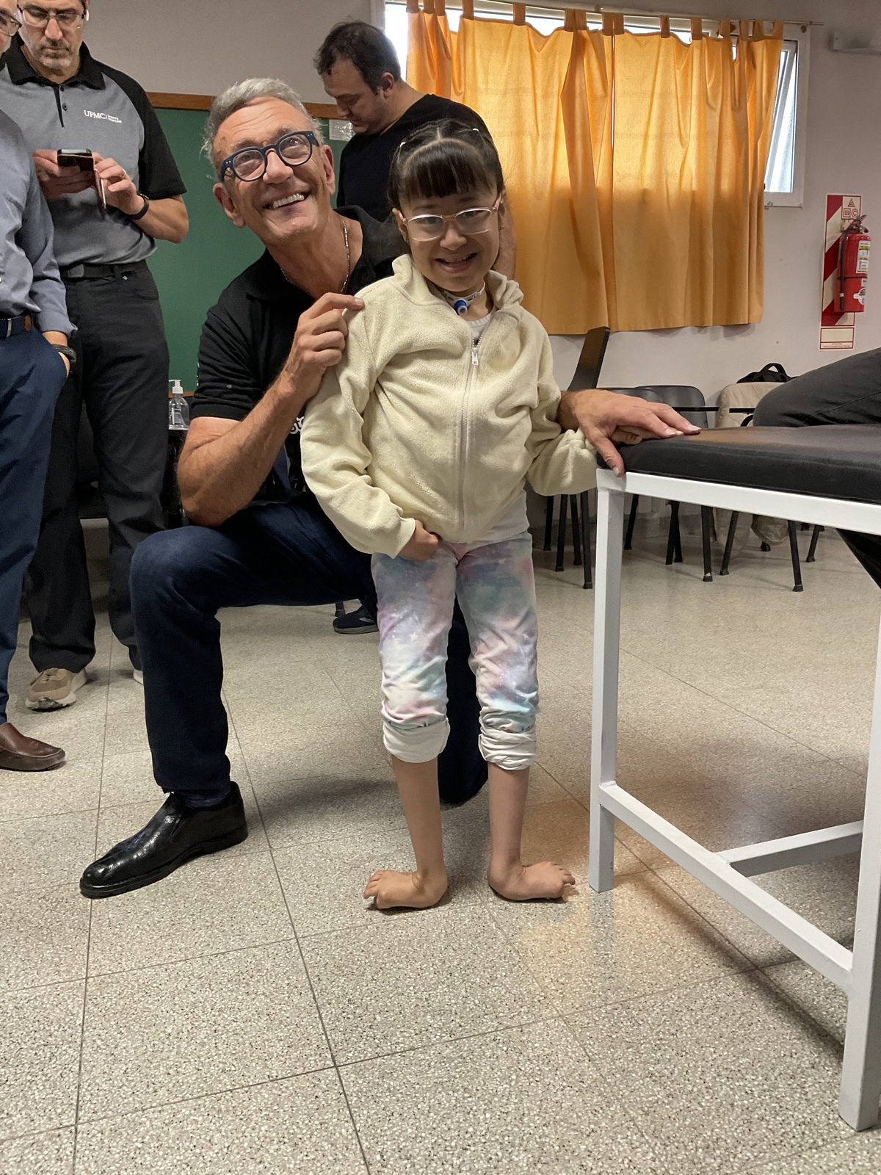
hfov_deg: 48.2
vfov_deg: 61.7
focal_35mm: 29
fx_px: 984
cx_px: 440
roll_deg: +0.8
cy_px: 588
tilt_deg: -11.2
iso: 160
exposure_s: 1/50
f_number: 1.8
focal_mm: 3
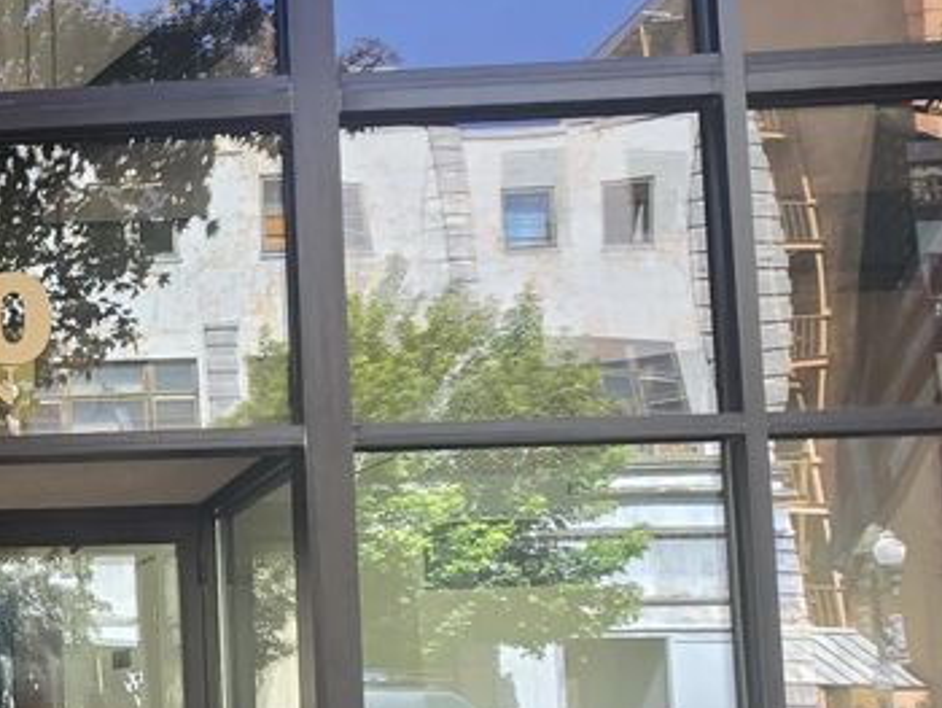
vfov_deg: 35.2
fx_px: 1035
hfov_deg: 37.6
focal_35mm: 38
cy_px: 660
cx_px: -175
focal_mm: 2.2
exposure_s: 1/134
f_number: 2.2
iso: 50
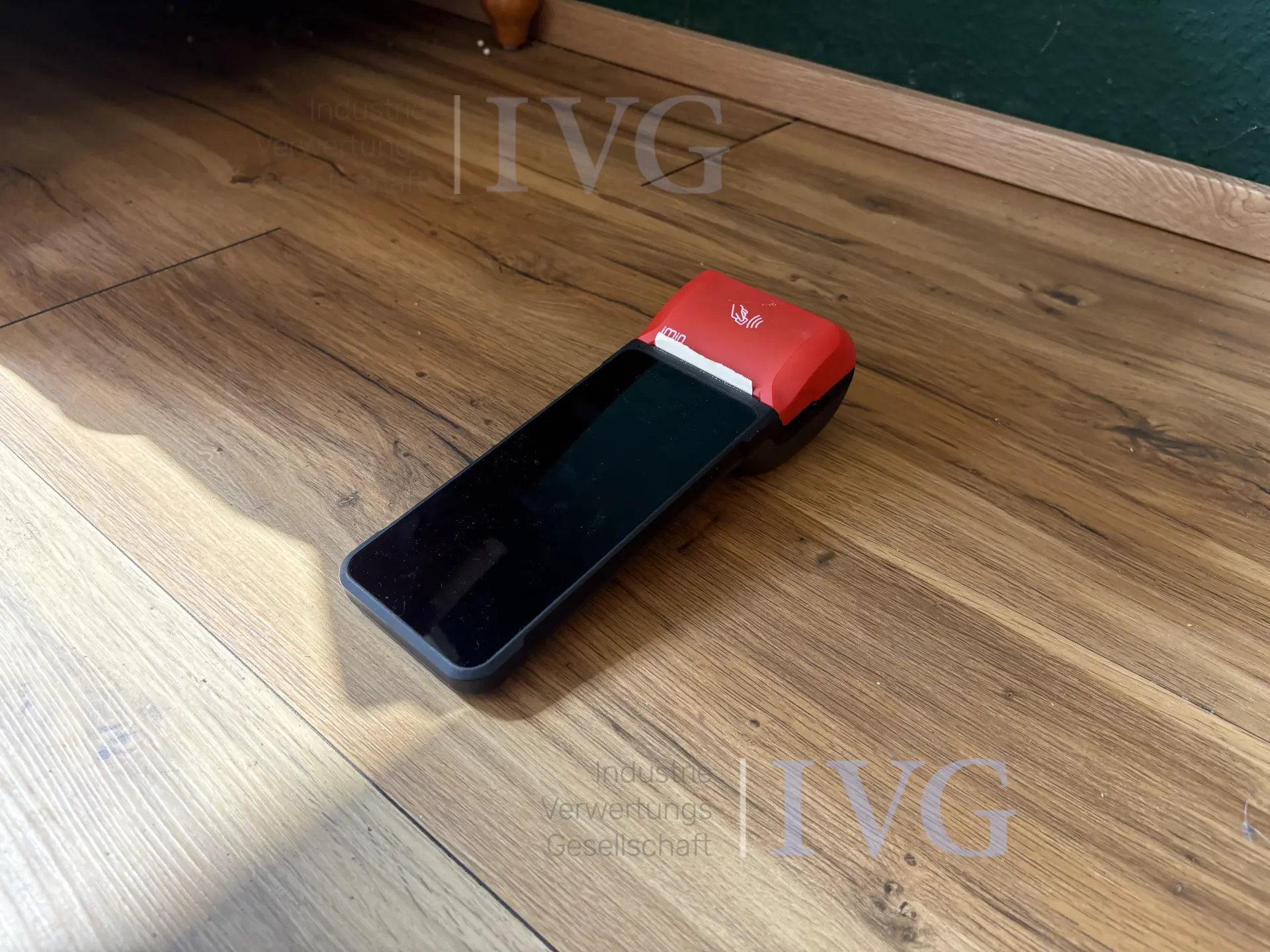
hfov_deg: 67.3
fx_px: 954
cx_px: 635
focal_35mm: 26
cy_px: 476
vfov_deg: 53.1
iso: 125
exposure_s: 1/228
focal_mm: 5.96
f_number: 1.6
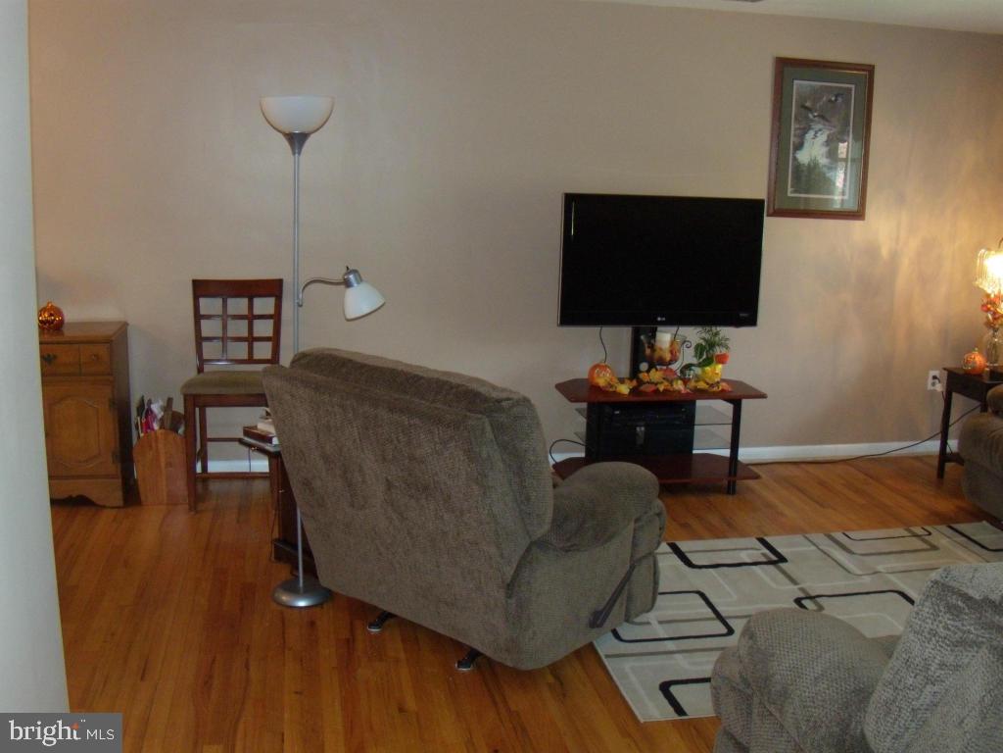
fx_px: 1043
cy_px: 376
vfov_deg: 39.7
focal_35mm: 36
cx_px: 502
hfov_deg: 51.4
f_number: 3.6
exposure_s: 1/30
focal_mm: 6.4
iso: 320
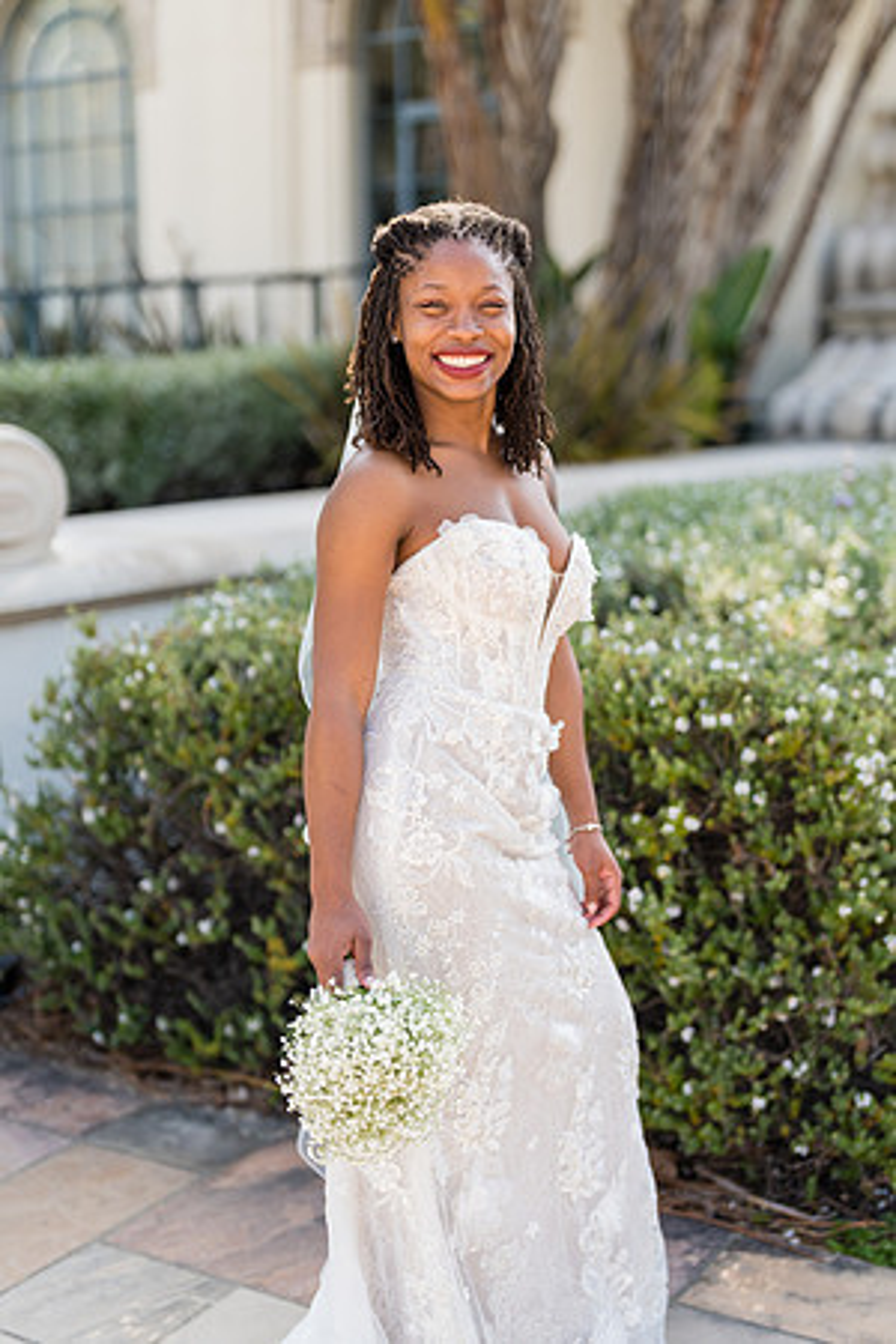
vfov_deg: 39.6
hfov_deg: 27.0
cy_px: 672
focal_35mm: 50
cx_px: 448
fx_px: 1867
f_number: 1.6
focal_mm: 50
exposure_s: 1/1600
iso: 125
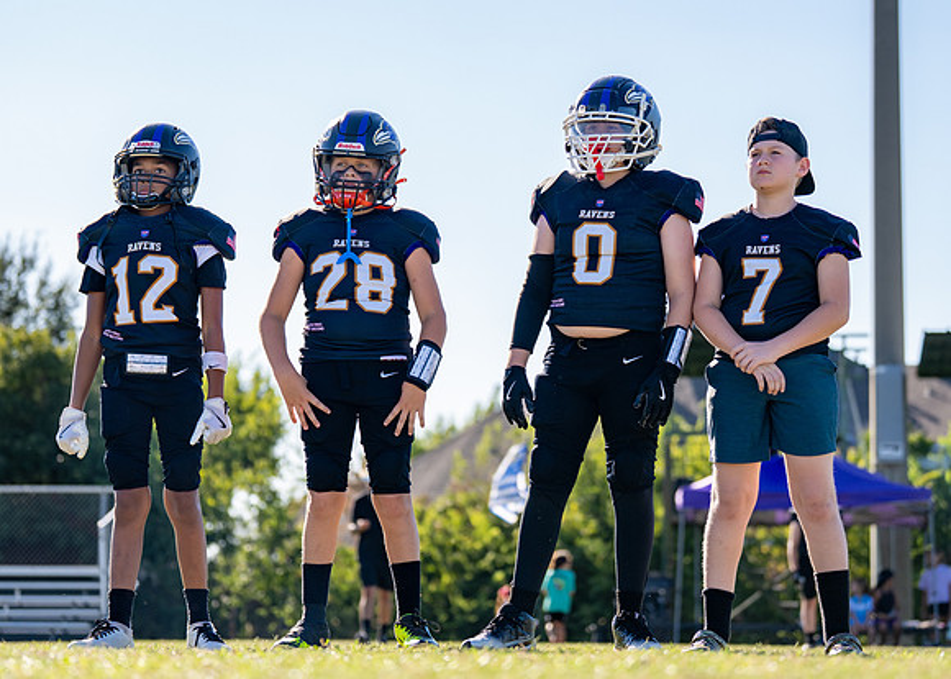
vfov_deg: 13.4
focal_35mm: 107
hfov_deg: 18.8
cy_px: 283
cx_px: 470
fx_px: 2879
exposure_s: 1/1600
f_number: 2.8
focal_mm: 83
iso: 160
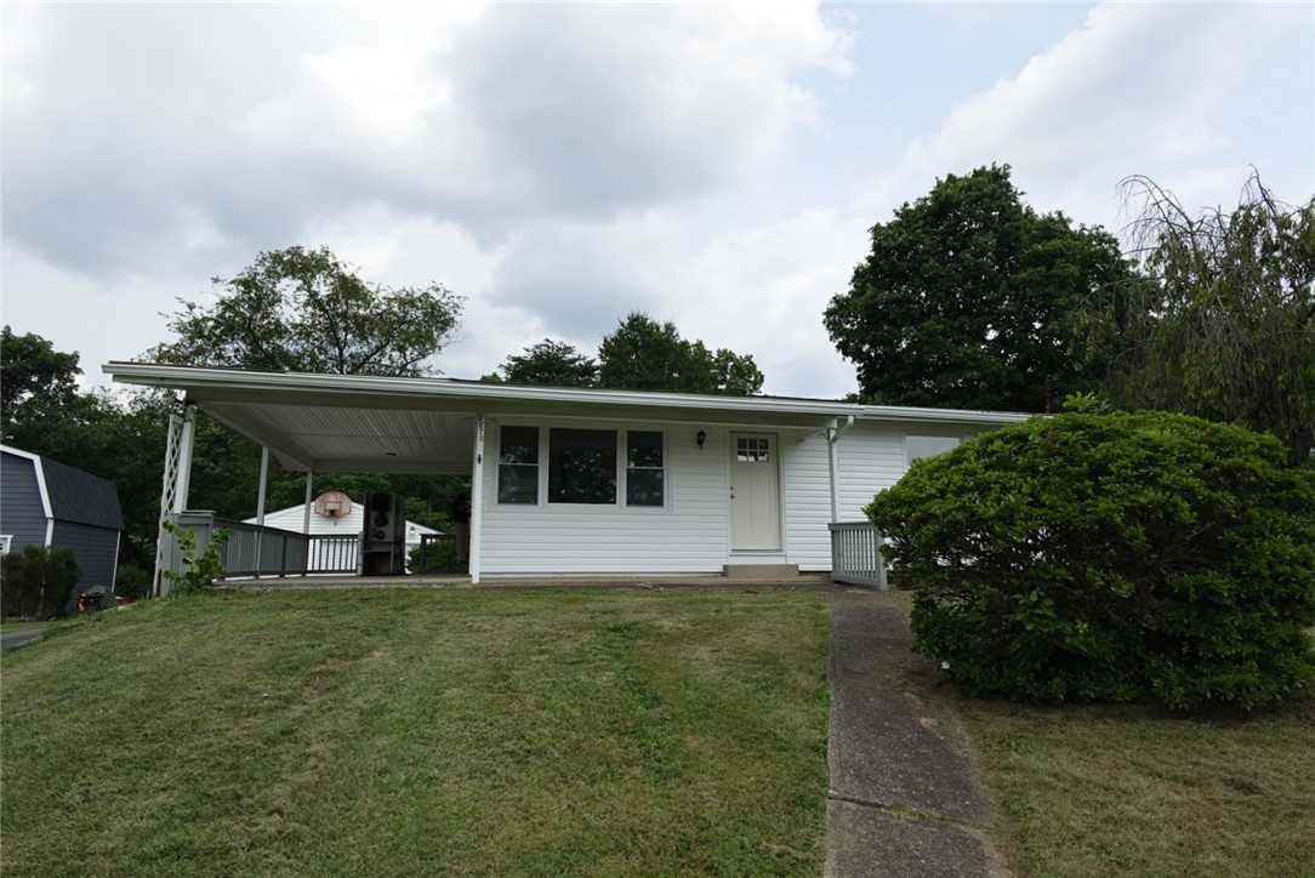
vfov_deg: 62.0
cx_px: 658
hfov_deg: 83.9
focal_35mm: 20
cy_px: 439
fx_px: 731
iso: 125
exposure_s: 1/3200
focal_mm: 7.6
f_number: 2
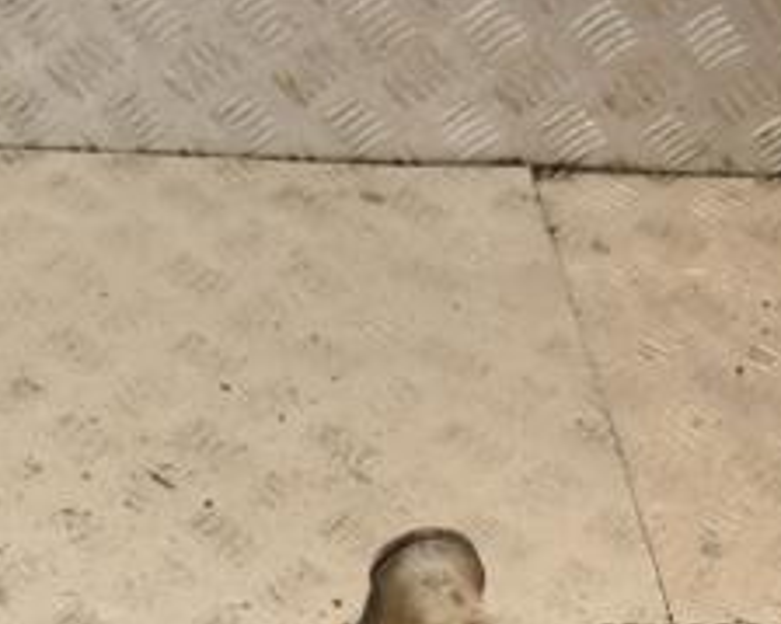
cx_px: -17
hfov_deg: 23.0
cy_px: 600
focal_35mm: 79
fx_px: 1831
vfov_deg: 18.9
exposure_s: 1/200
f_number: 5.6
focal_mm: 21
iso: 800
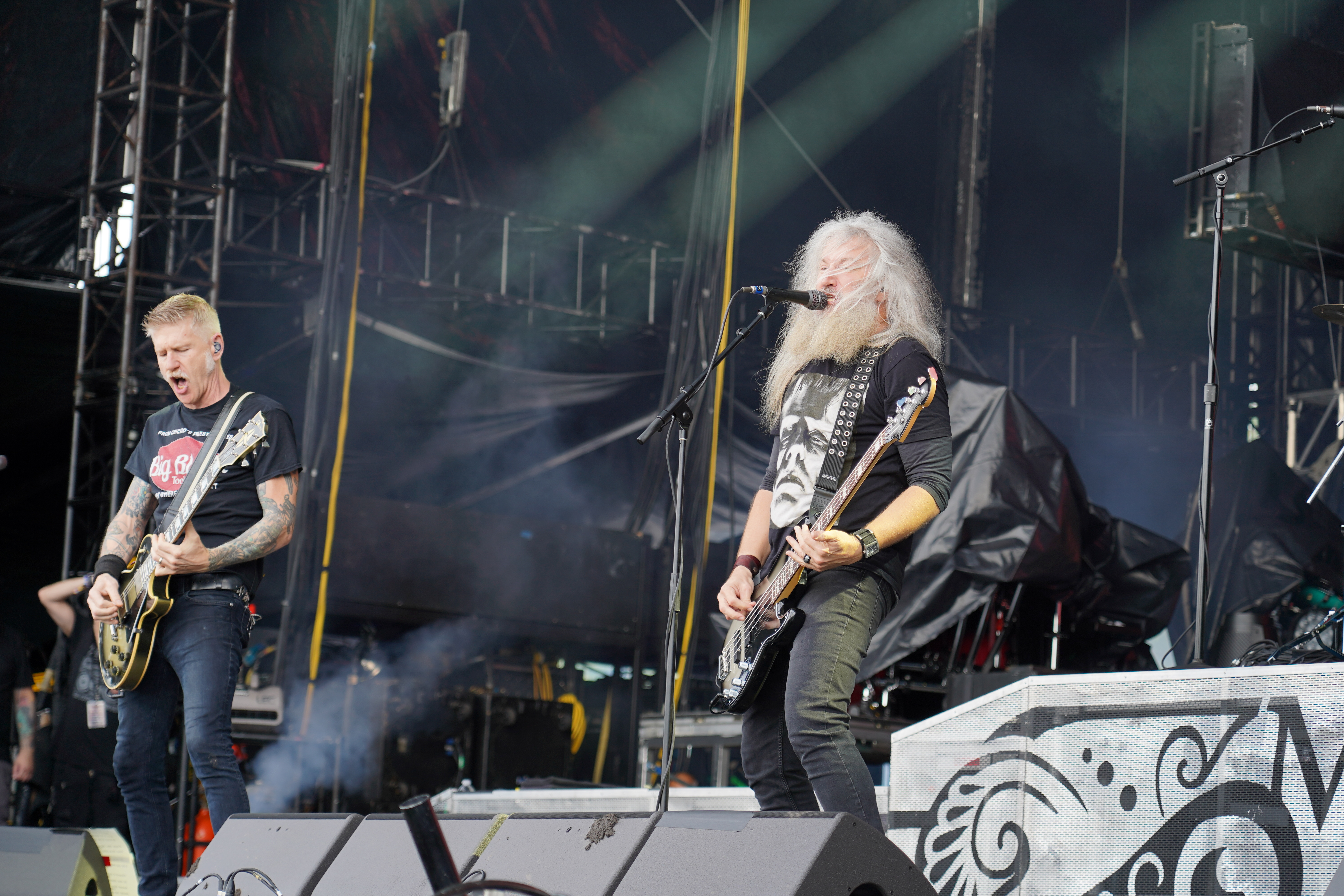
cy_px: 448
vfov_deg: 13.0
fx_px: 3920
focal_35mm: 105
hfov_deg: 19.5
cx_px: 672
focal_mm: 105
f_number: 4
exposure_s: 1/125
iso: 125
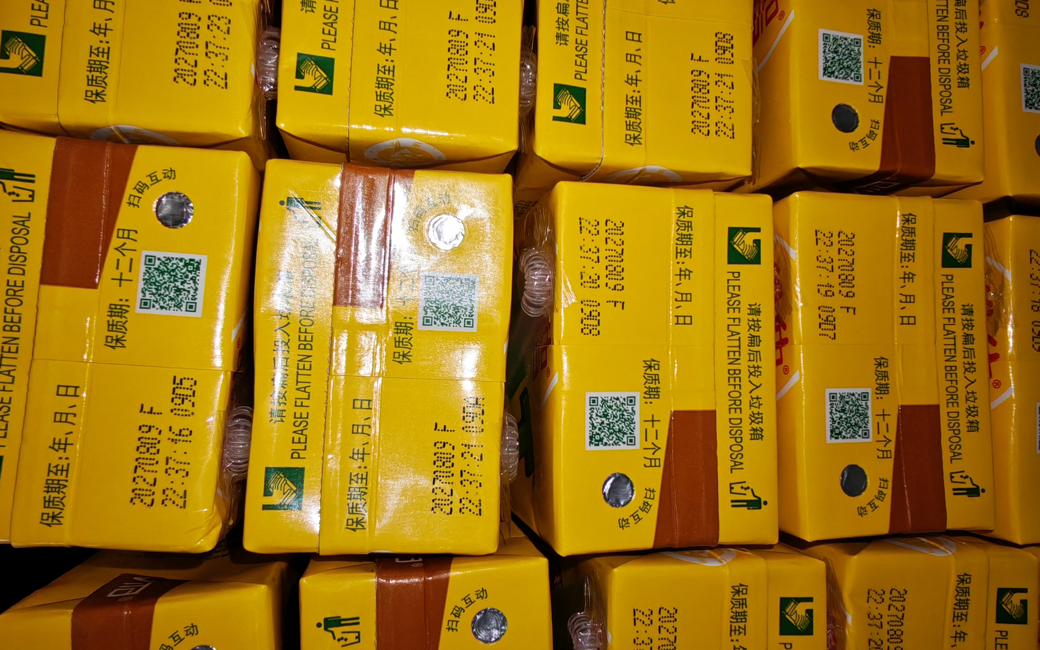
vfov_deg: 43.1
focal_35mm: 29
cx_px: 525
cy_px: 323
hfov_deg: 64.6
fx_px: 822
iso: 100
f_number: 2.2
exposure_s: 1/100
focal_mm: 1.96
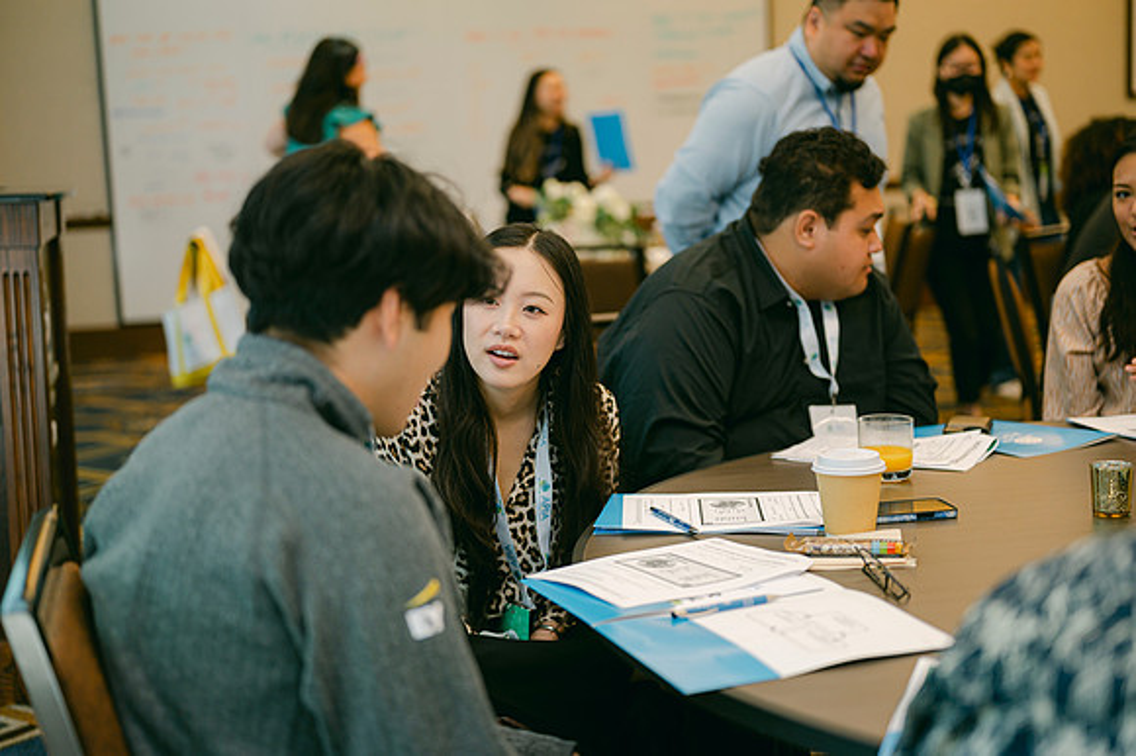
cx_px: 568
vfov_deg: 26.5
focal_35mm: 51
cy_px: 378
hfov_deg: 39.0
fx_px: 1606
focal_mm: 50
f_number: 2
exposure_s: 1/125
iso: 500
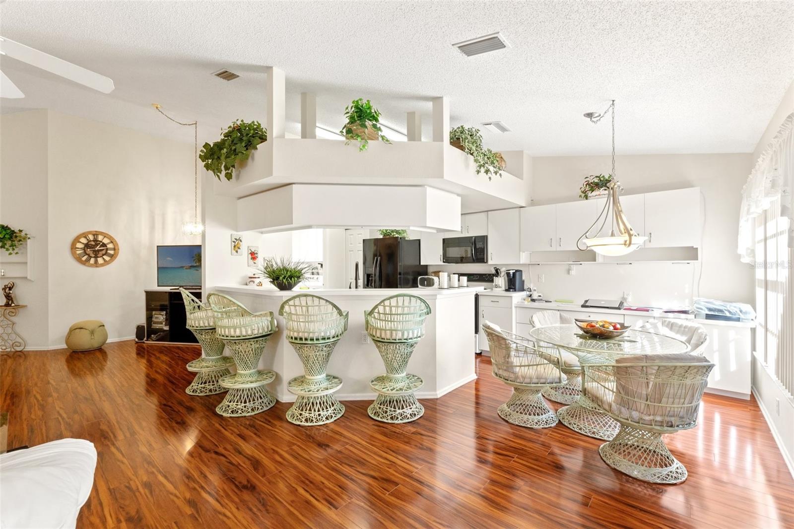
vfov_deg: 77.3
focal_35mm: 15
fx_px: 331
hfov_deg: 100.4
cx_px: 397
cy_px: 264
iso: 400
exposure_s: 1/8
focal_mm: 10
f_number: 8
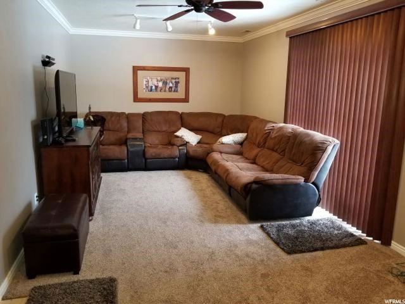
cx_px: 202
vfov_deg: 53.1
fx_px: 304
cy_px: 152
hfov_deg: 67.3
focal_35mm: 26
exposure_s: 1/15
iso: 125
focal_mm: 4.25
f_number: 1.7
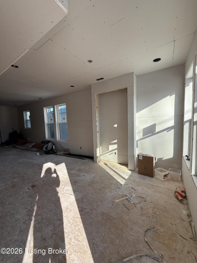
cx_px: 98
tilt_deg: -3.9
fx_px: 106
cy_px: 132
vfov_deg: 102.1
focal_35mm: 14
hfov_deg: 85.7
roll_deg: +2.0
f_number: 2.2
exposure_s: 1/303
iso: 64
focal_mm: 2.22
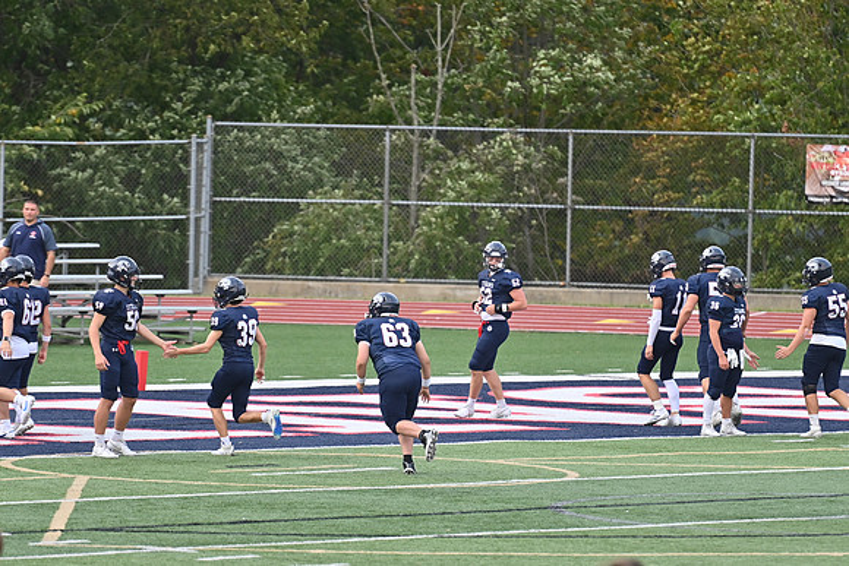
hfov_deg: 6.9
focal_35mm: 300
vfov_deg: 4.6
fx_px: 7076
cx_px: 424
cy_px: 283
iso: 400
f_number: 3.5
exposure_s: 1/1250
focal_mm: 200
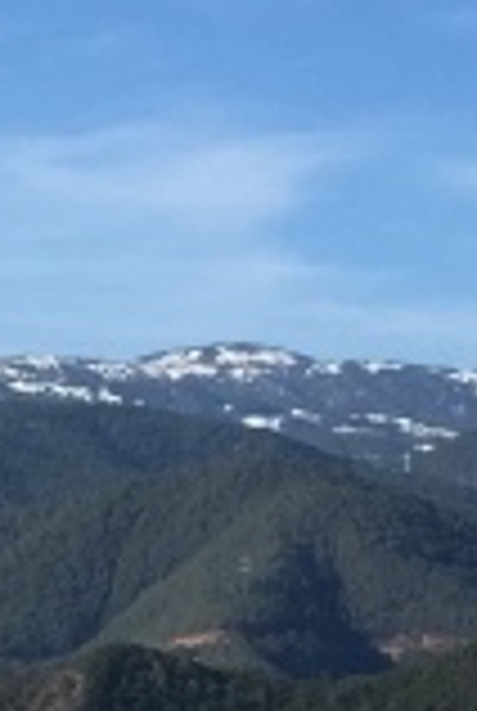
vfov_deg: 10.5
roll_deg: +0.0
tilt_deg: +1.8
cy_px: 518
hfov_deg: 6.7
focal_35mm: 195
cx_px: -693
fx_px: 3858
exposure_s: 1/1883
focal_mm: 4.15
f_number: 2.2
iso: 32
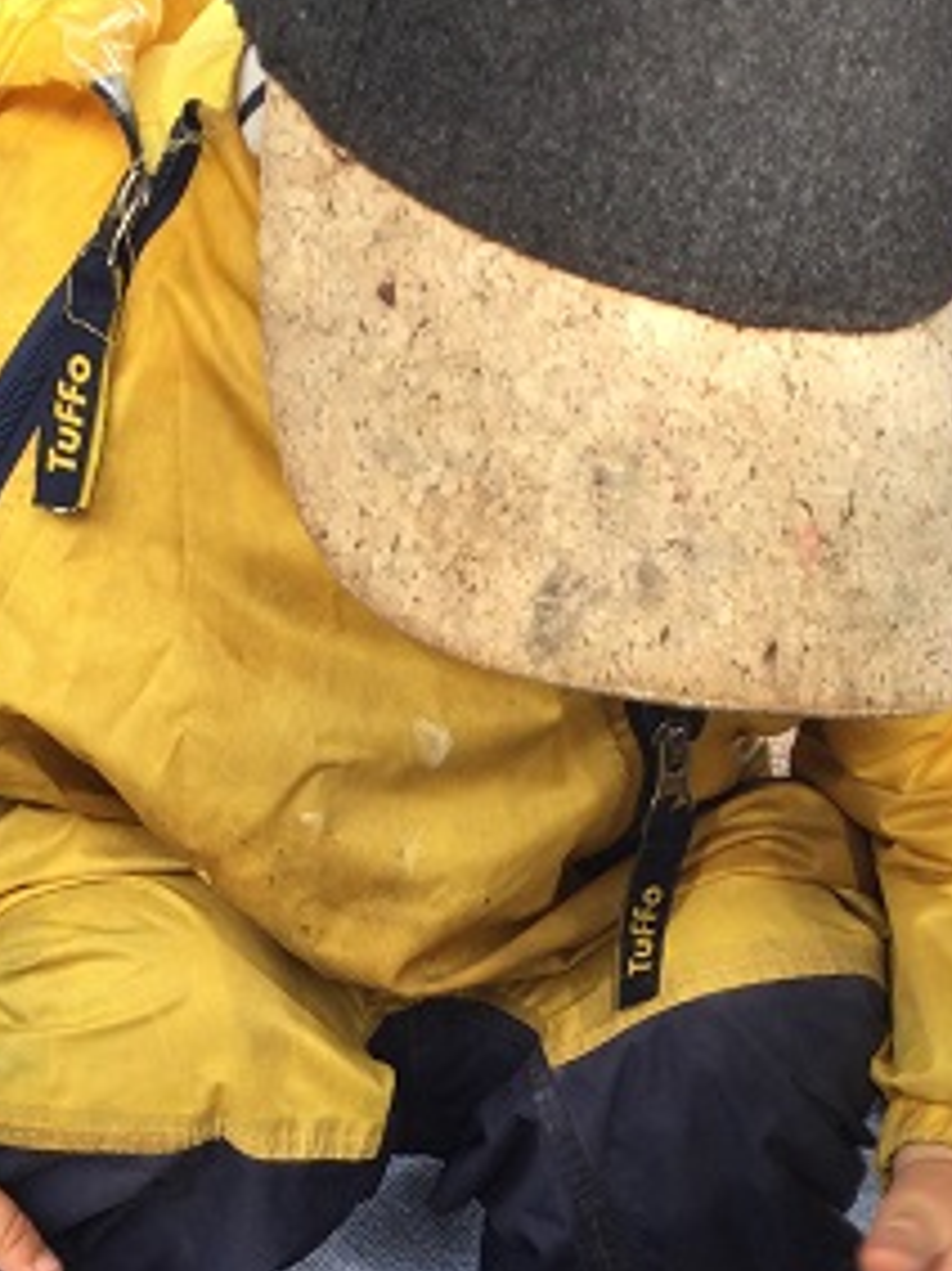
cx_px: 404
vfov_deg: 25.8
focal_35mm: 73
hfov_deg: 20.1
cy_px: 1159
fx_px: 2679
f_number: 2.4
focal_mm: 3.3
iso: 25
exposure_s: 1/120
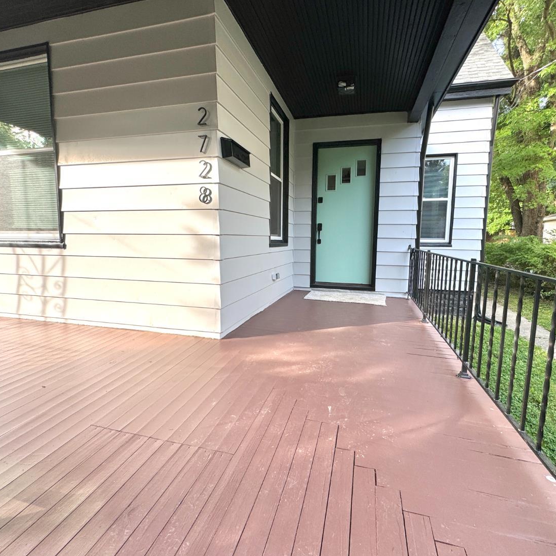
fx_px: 309
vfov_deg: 84.0
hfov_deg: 83.9
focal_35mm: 17
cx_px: 287
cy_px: 277
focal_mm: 2.22
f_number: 2.2
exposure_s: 1/239
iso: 40
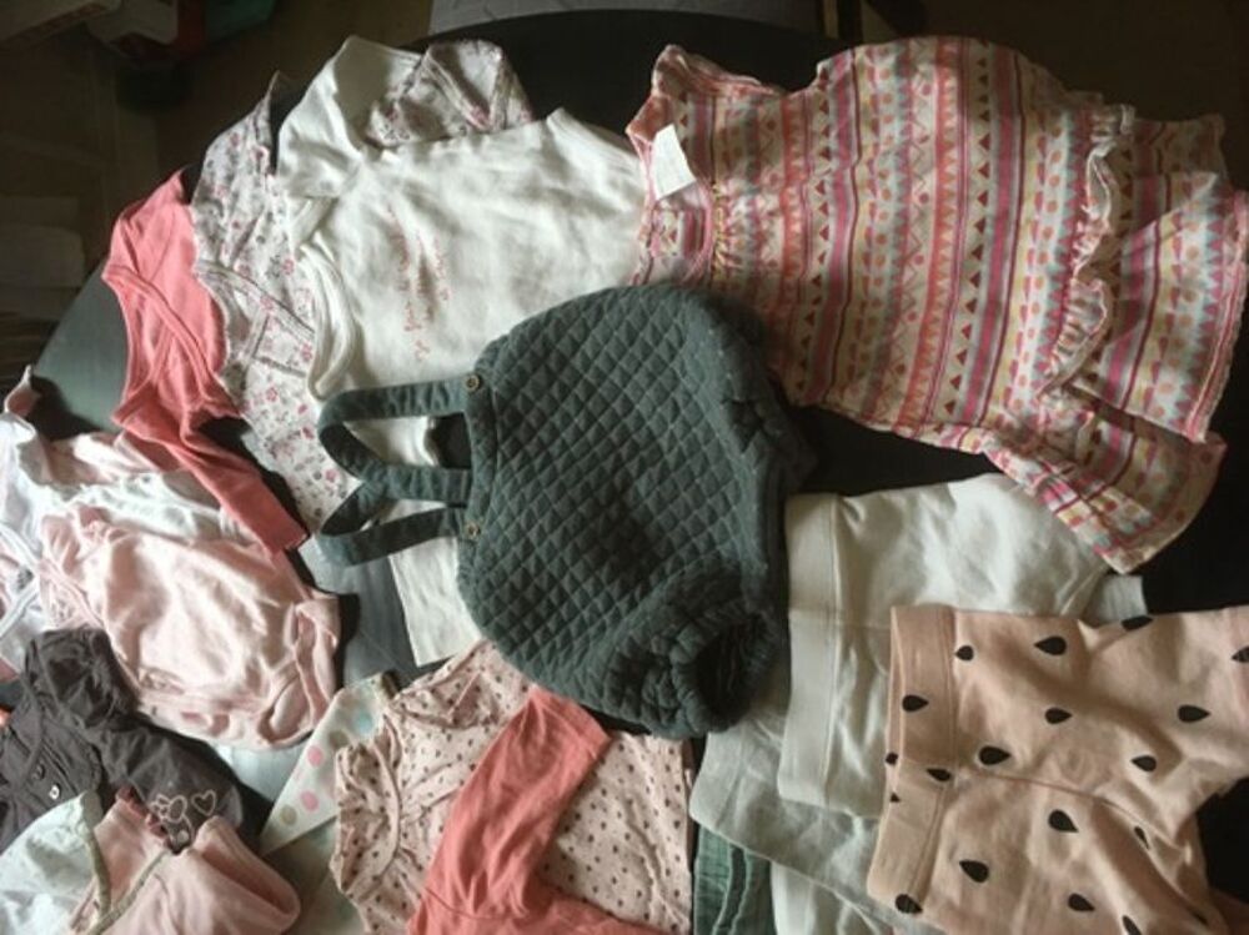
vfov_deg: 48.2
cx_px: 624
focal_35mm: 29
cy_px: 468
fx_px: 1046
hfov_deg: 61.7
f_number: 2.2
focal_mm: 4.15
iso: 160
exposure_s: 1/33
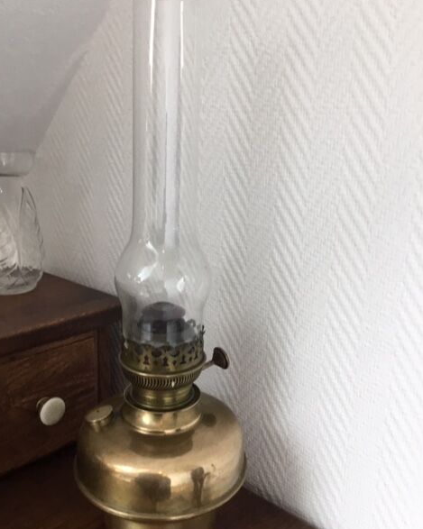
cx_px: 209
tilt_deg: -13.5
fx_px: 517
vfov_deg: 54.2
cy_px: 268
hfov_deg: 44.5
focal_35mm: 33
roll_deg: -1.0
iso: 40
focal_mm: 3.3
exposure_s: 1/33
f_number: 2.4
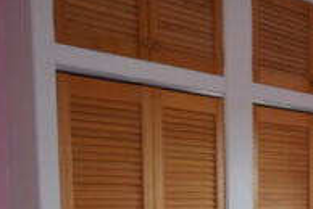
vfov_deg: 19.7
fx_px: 572
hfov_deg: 29.2
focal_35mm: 66
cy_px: 242
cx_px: 290
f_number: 4.5
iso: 450
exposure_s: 1/60
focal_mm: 13
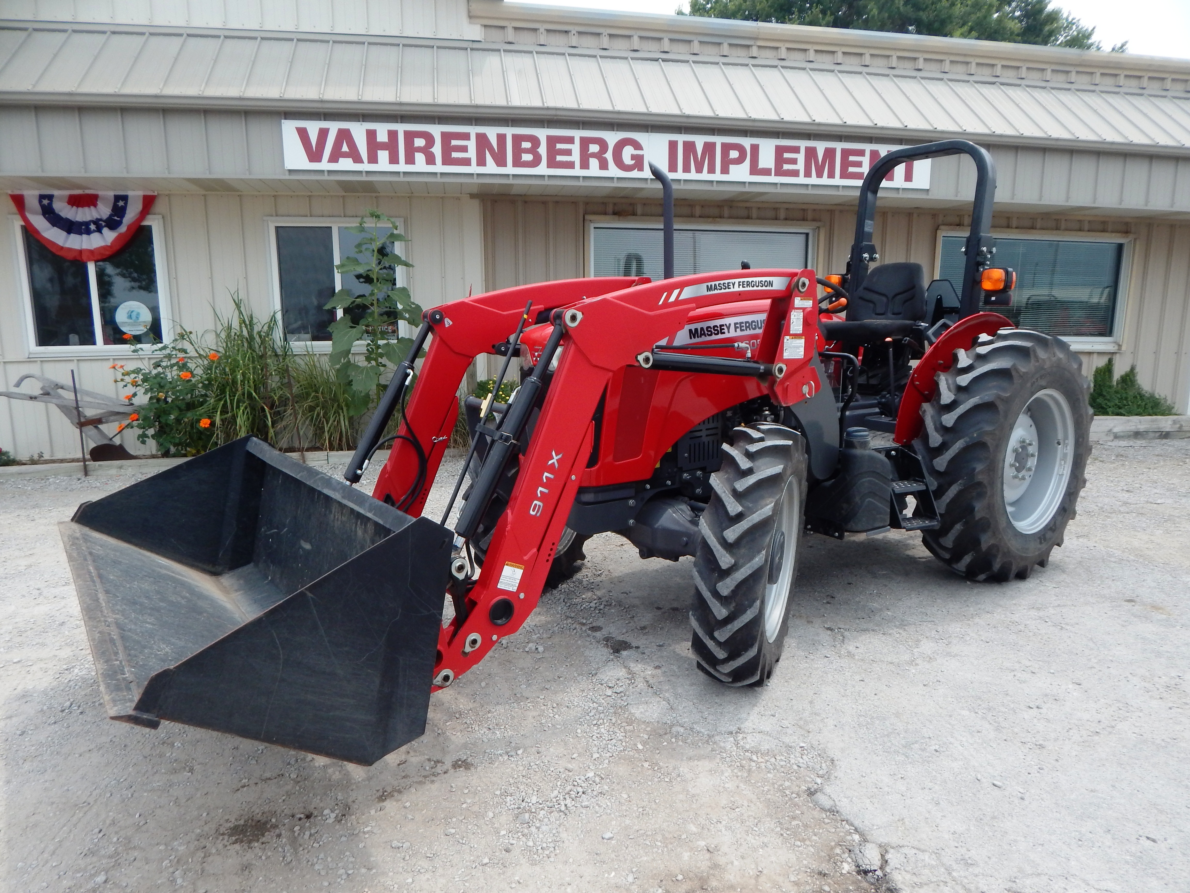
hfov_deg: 76.4
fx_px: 756
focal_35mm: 22
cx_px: 595
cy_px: 446
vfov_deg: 61.1
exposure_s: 1/1000
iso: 125
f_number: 3
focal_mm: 4
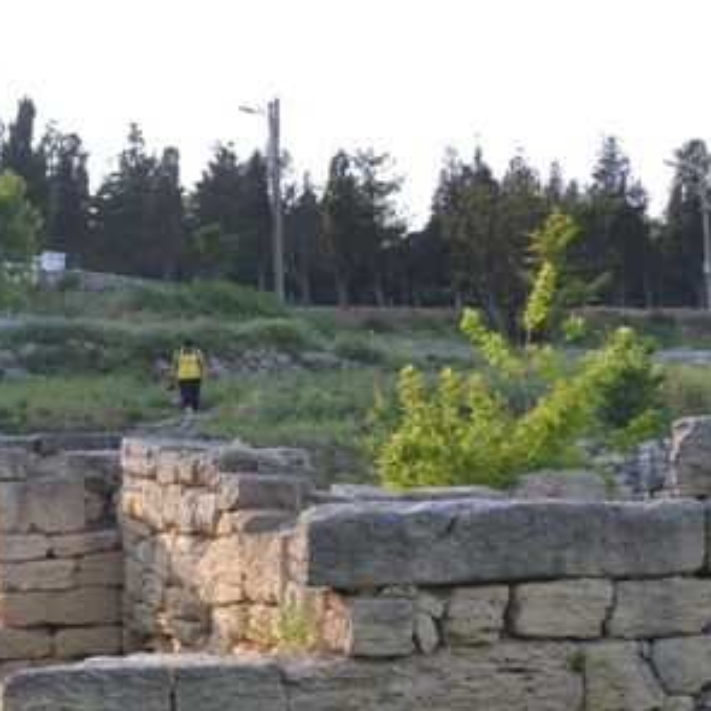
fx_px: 1766
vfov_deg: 22.7
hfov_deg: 22.7
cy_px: 471
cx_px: 296
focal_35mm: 76
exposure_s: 1/400
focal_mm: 22
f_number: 8
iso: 400
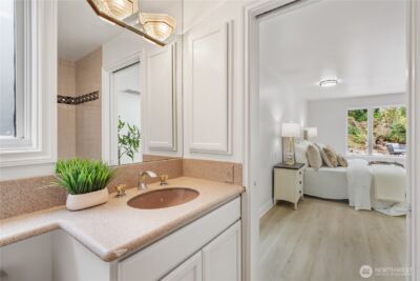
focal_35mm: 16
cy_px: 140
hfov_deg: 96.7
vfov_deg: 73.8
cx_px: 210
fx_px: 187
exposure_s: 1
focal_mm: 16
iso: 100
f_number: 11
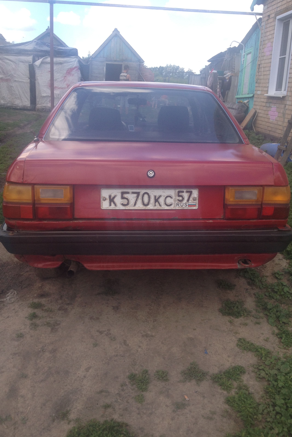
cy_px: 217
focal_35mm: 37
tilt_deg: -18.6
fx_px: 450
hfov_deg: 35.9
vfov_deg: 51.9
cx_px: 148
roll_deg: -1.6
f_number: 2.4
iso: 50
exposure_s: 1/525
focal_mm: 4.28
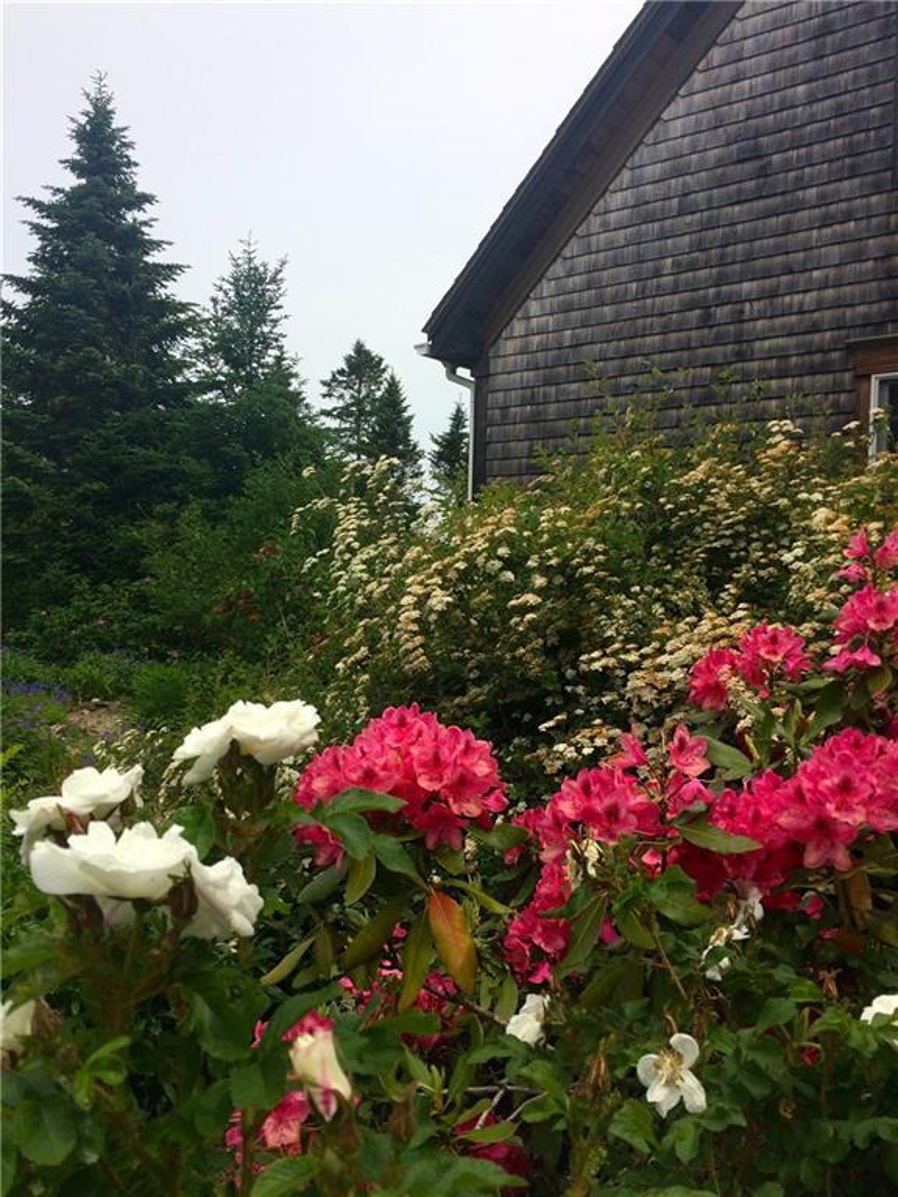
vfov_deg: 61.7
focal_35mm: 29
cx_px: 449
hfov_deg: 48.2
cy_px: 598
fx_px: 1003
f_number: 2.2
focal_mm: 4.15
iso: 32
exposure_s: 1/2415
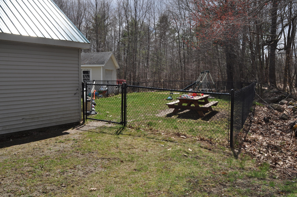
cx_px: 148
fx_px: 272
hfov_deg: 57.3
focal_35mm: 33
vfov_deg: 39.9
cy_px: 98
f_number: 16
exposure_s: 1/200
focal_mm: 22
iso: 200
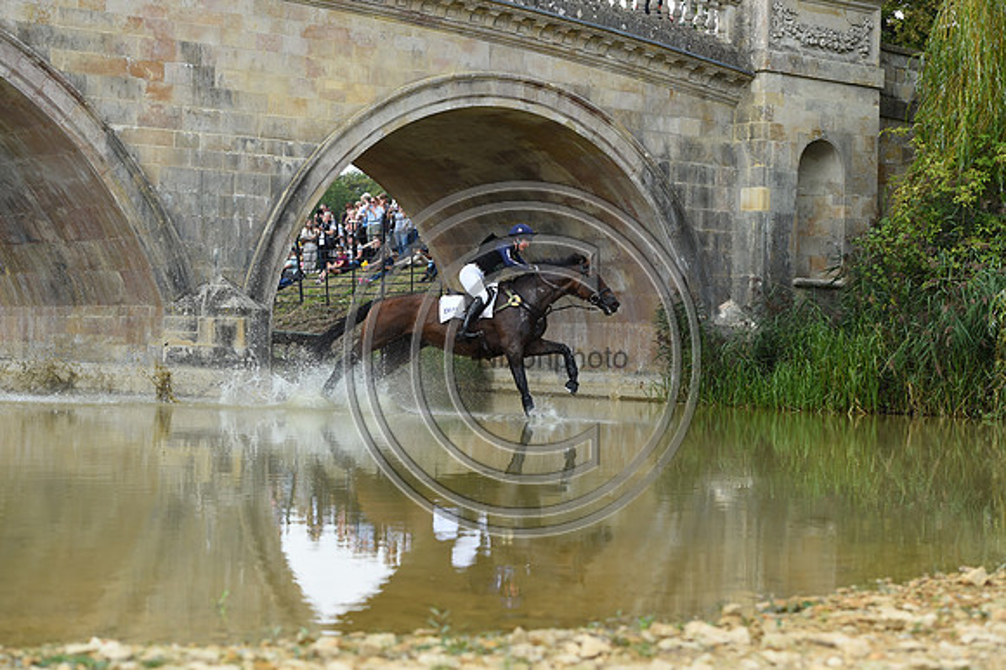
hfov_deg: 28.9
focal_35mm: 70
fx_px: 1955
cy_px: 335
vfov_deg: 19.4
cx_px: 503
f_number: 5.6
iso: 560
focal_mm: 70
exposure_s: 1/1250
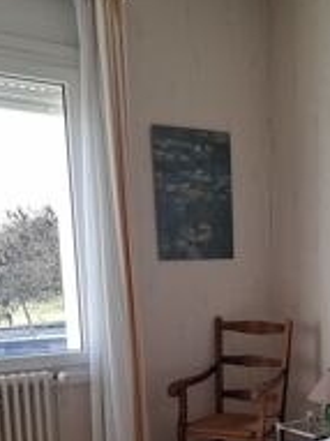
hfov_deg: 25.4
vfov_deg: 32.4
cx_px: 282
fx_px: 713
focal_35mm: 56
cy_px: 408
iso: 20
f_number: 2
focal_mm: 4.6
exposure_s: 1/50
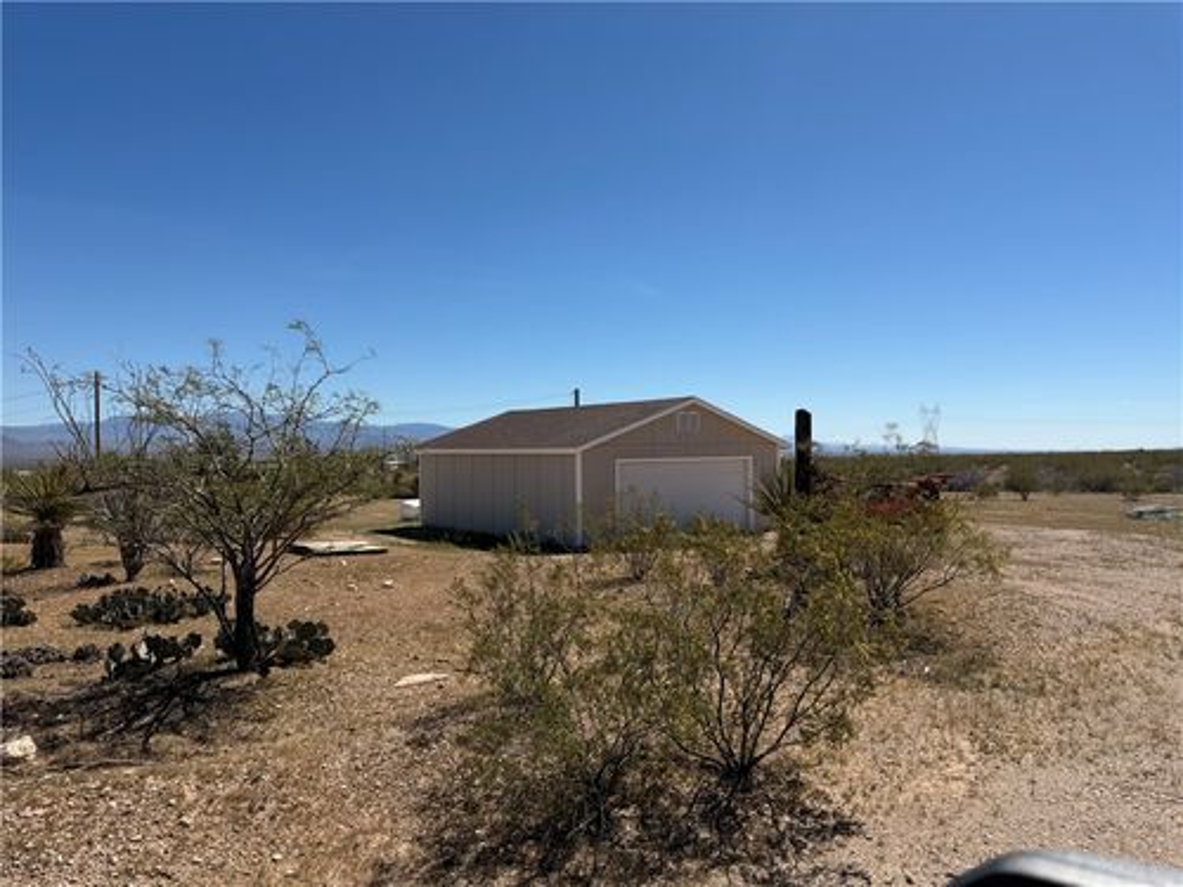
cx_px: 592
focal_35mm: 24
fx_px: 820
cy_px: 444
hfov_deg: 71.6
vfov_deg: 56.8
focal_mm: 6.76
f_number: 1.78
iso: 80
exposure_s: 1/7353
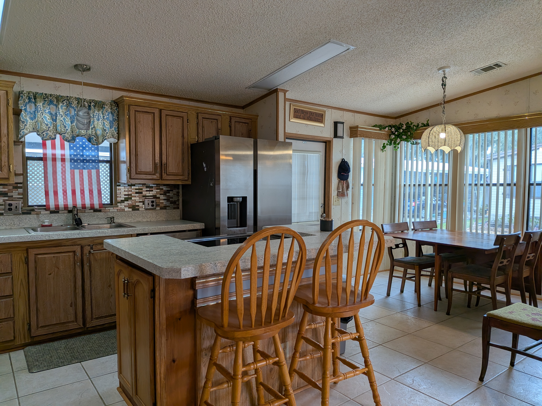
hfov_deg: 71.6
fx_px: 376
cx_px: 271
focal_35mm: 24
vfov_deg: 56.8
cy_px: 203
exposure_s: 1/40
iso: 28
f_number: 1.7
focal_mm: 4.53
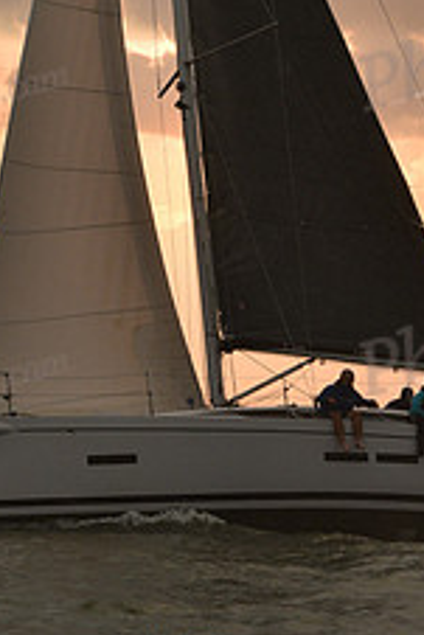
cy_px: -67
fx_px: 4074
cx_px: 215
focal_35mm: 231
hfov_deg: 6.0
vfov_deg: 8.8
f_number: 8
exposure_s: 1/500
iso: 400
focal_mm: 90
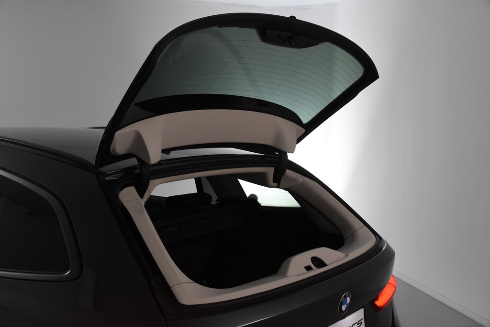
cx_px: 245
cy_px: 164
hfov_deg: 49.5
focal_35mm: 39
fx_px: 531
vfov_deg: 34.2
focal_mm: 26
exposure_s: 1/125
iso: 1600
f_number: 5.6
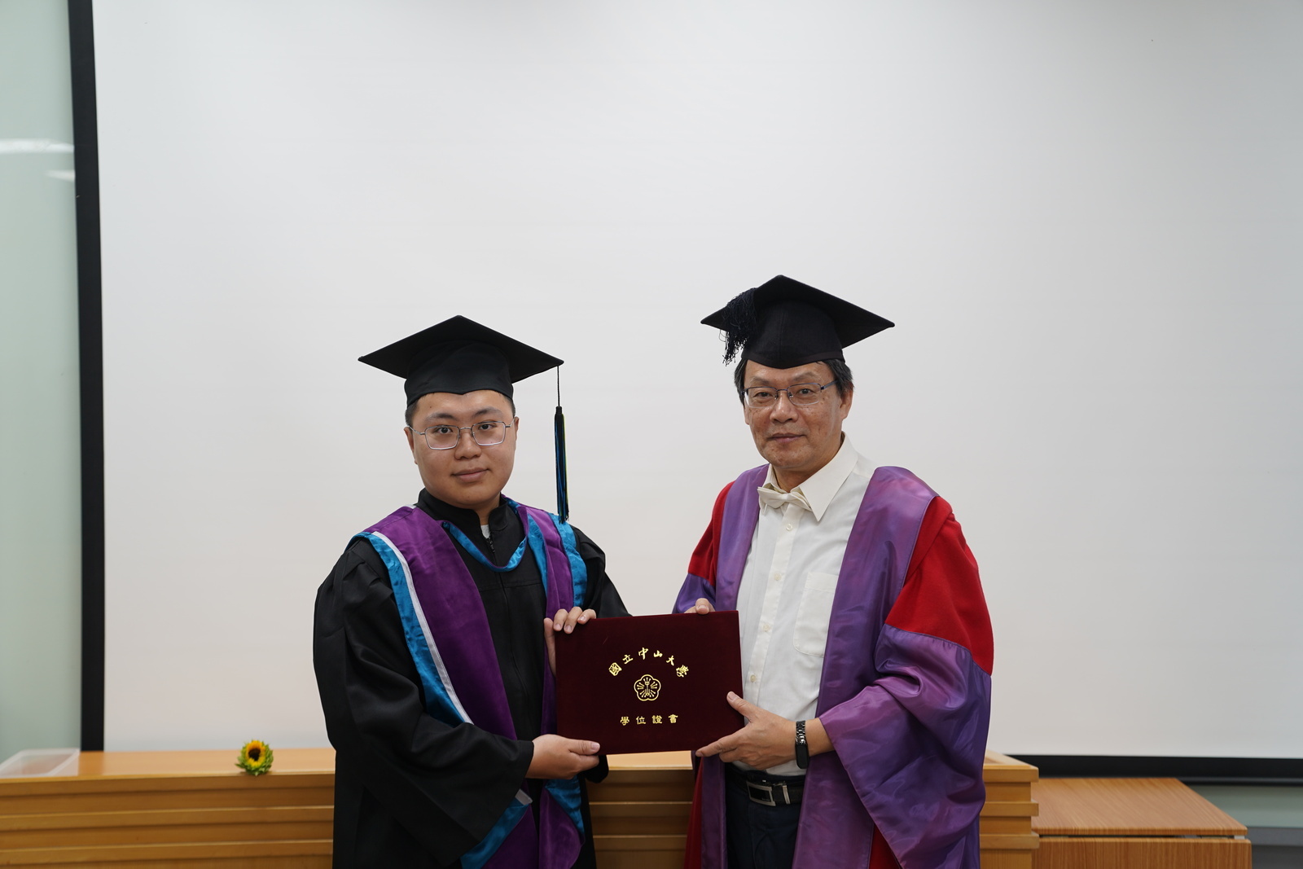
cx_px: 652
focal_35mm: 51
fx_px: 1846
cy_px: 434
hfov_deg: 38.9
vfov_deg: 26.5
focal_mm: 51
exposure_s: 1/60
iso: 160
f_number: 2.8
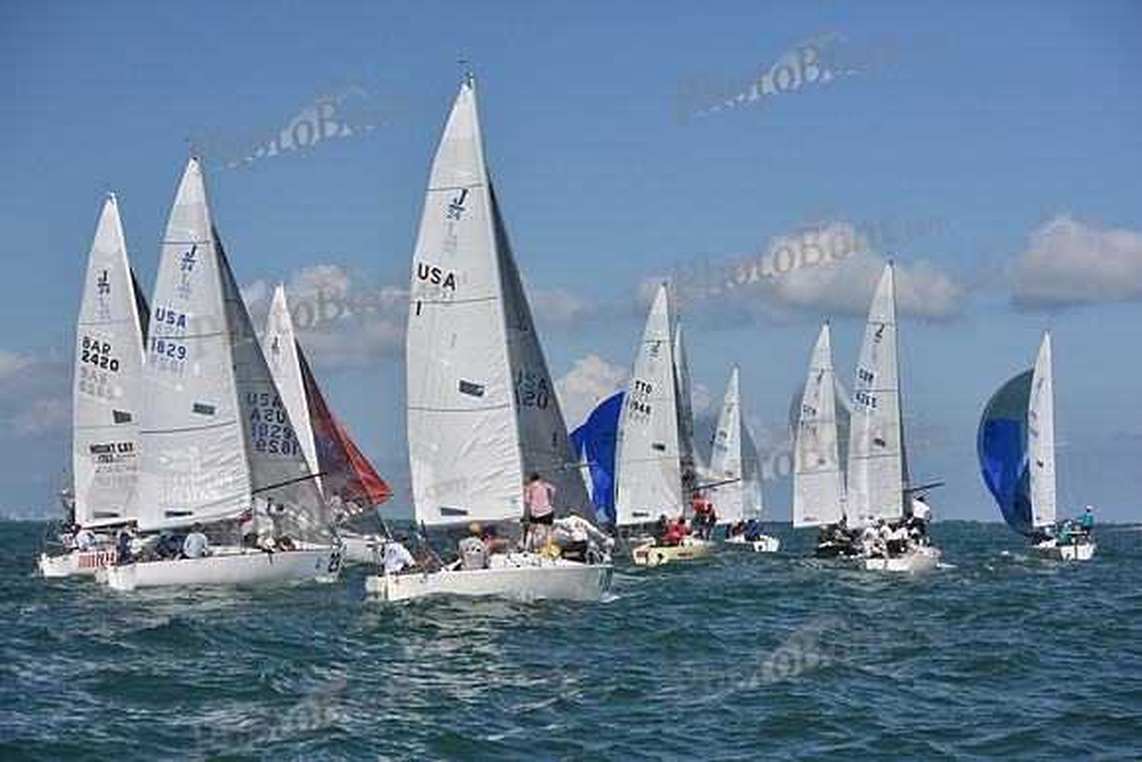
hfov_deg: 28.8
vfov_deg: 19.5
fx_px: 2221
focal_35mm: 70
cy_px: 381
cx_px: 571
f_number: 6.3
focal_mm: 70
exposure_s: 1/1250
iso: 250
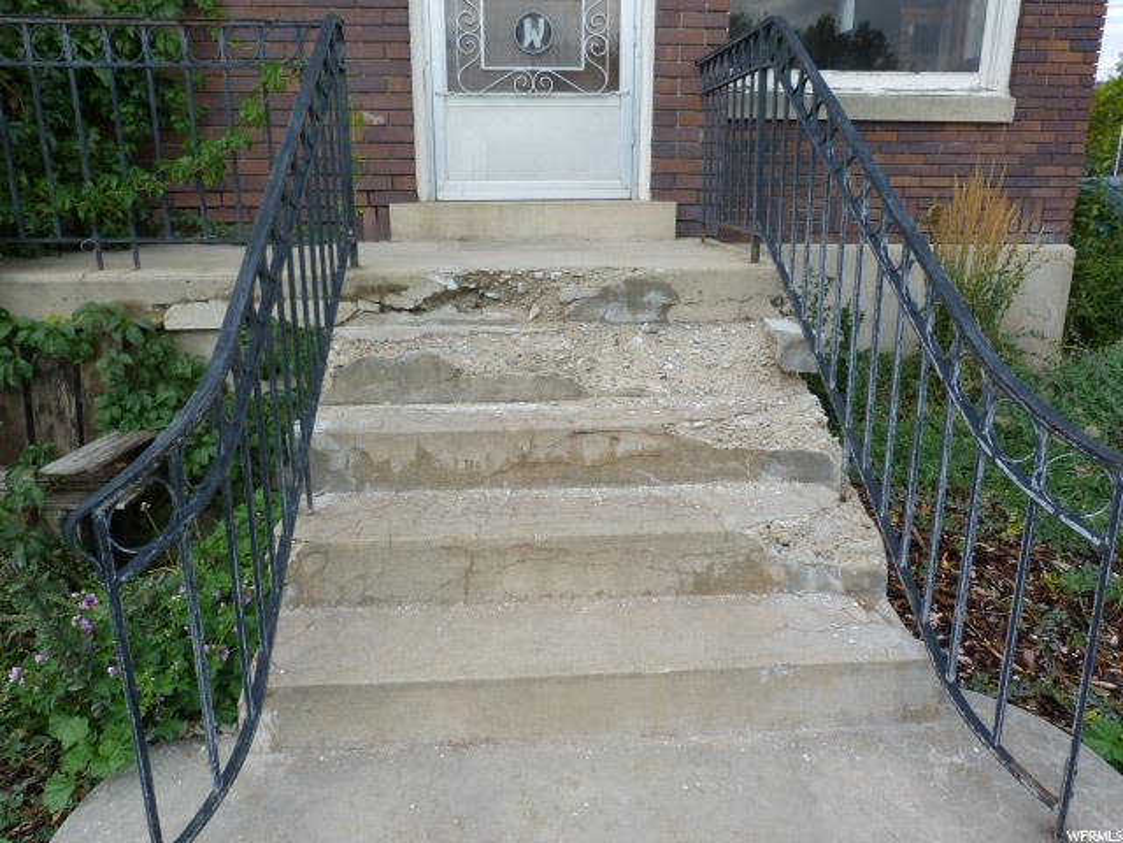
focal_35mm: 25
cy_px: 422
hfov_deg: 69.4
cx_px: 562
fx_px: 811
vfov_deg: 54.9
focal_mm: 4.5
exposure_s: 1/200
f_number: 4.5
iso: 80
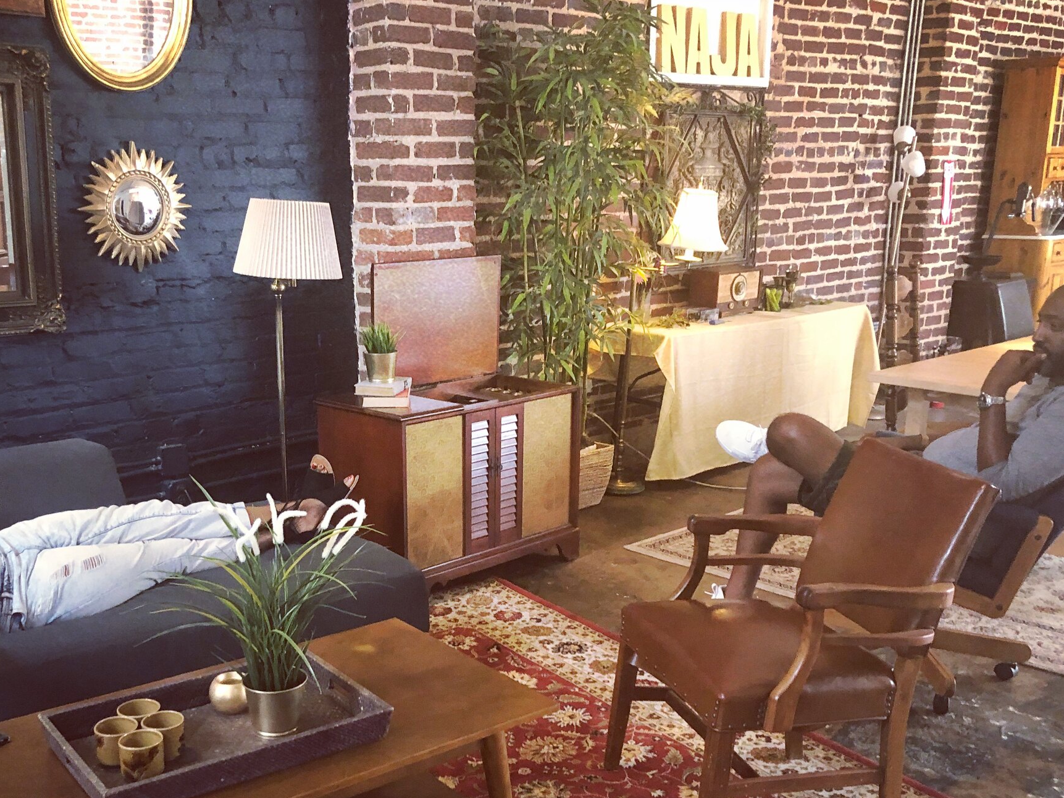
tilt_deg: -15.5
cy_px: 545
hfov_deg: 47.7
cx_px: 452
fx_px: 1199
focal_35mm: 39
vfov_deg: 36.4
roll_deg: +0.9
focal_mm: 3.99
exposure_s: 1/7
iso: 100
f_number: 1.8
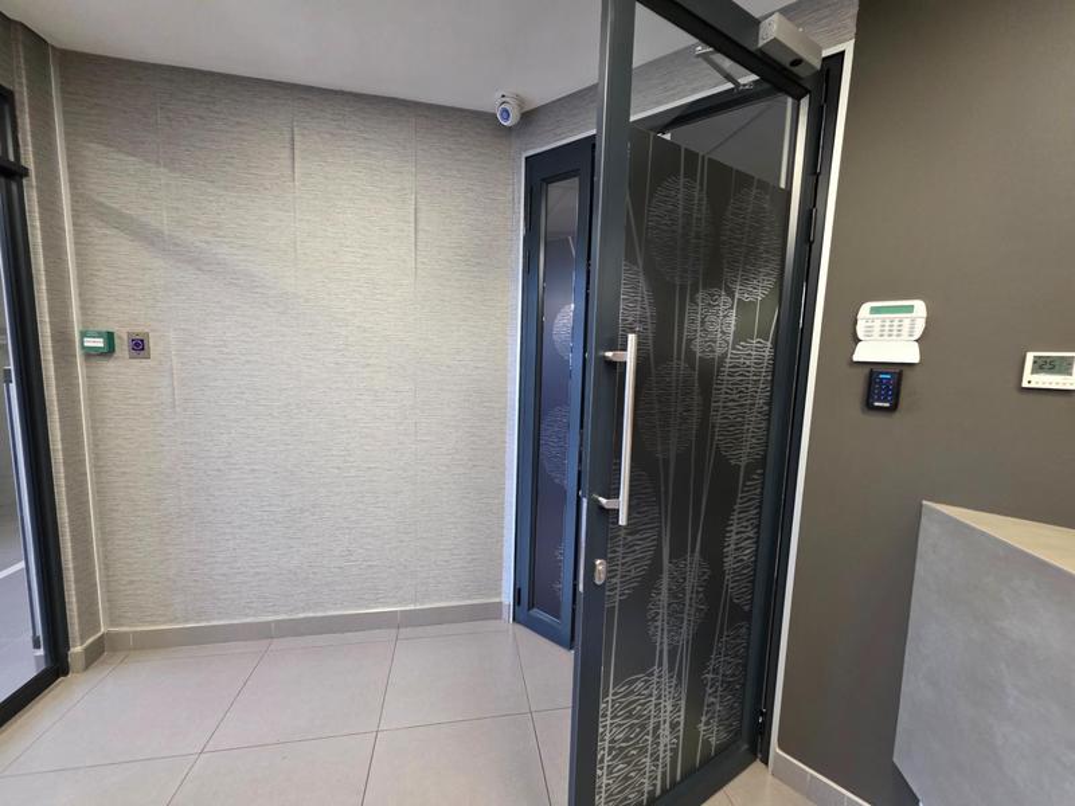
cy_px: 403
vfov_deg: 89.9
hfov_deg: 106.2
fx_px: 404
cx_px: 538
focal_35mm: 13
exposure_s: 1/50
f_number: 1.9
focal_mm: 2.2
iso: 320
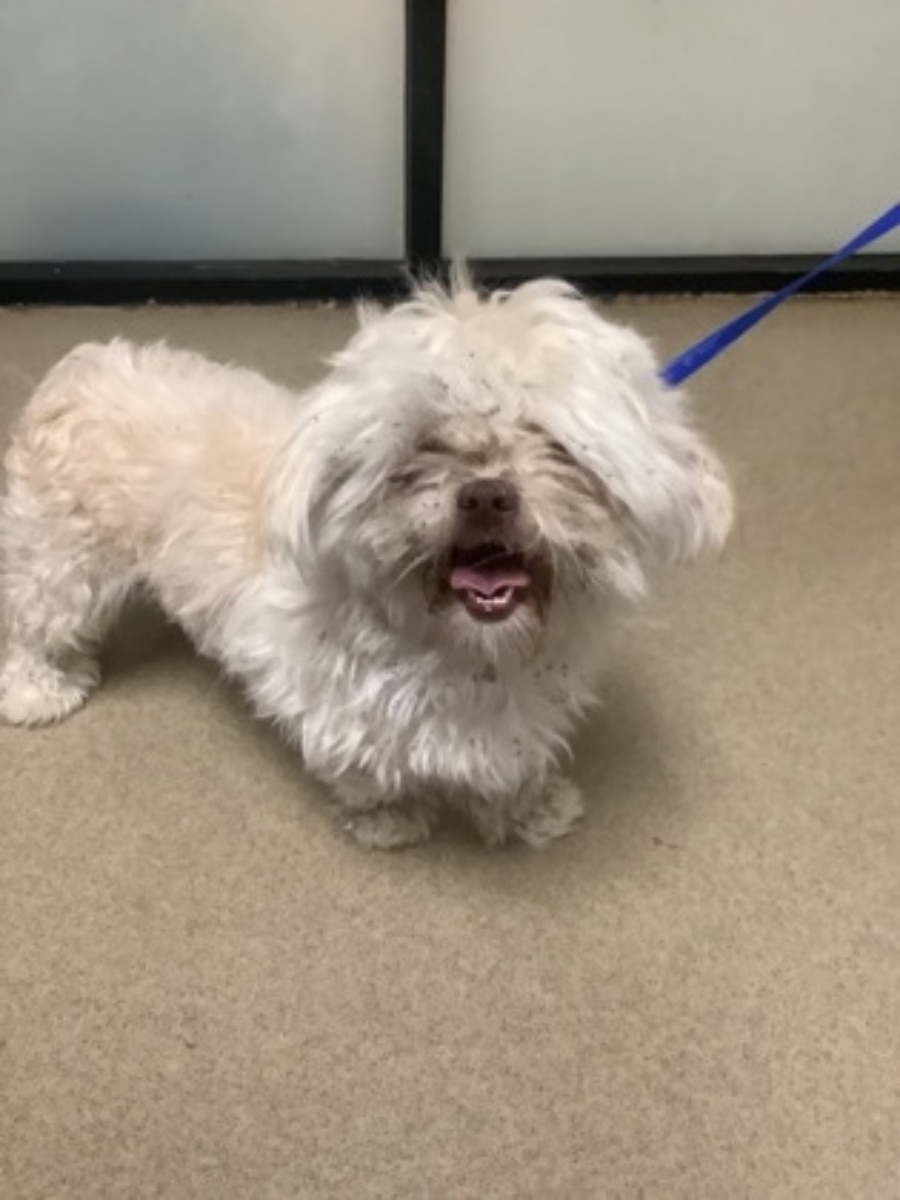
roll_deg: -3.7
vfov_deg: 58.4
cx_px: 450
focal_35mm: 31
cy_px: 600
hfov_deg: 45.4
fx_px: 1075
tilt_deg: -39.6
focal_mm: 3.3
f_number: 2.4
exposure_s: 1/60
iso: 250
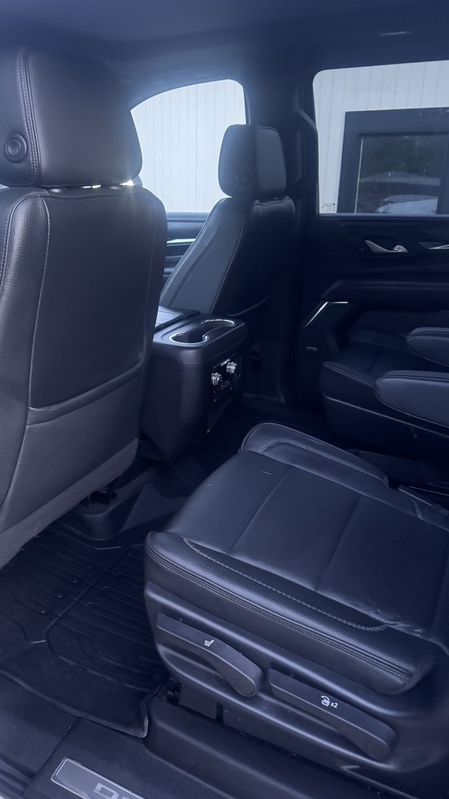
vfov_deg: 69.9
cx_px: 218
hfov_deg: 42.9
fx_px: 571
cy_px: 400
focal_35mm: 27
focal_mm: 6.76
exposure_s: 1/30
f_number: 1.78
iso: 1250
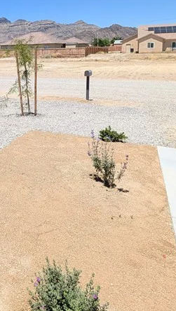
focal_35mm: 30
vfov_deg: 60.5
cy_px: 75
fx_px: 248
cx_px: -35
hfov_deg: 32.4
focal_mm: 2.02
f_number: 1.7
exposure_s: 1/3906
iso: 66
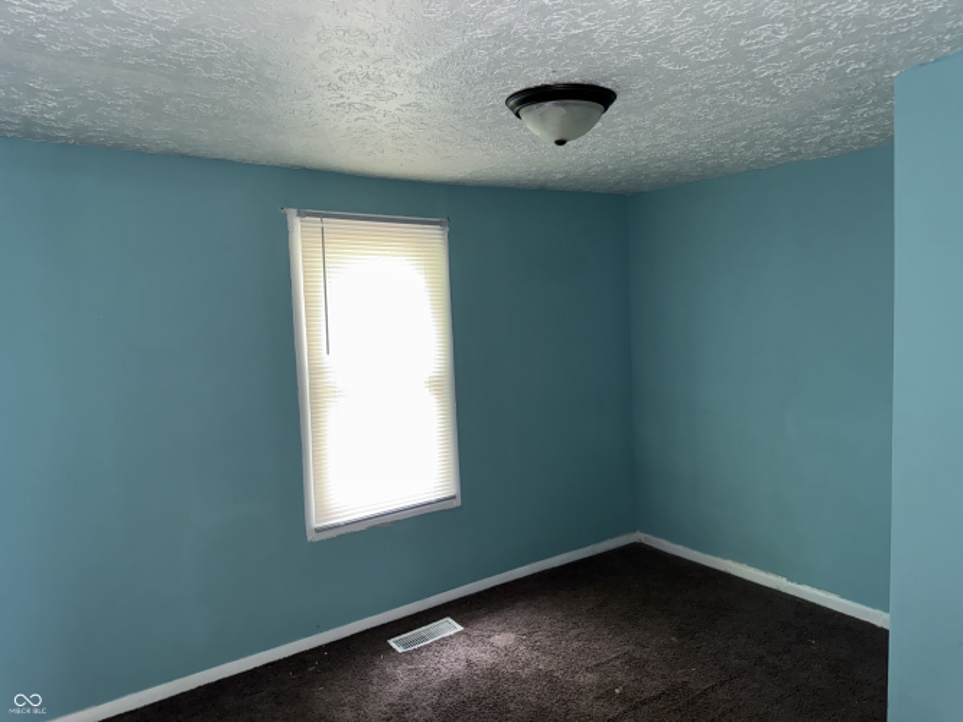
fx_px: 668
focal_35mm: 24
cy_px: 361
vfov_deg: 56.8
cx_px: 482
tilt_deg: -5.1
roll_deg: +1.5
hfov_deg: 71.6
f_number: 1.78
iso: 125
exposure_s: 1/8
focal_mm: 6.76
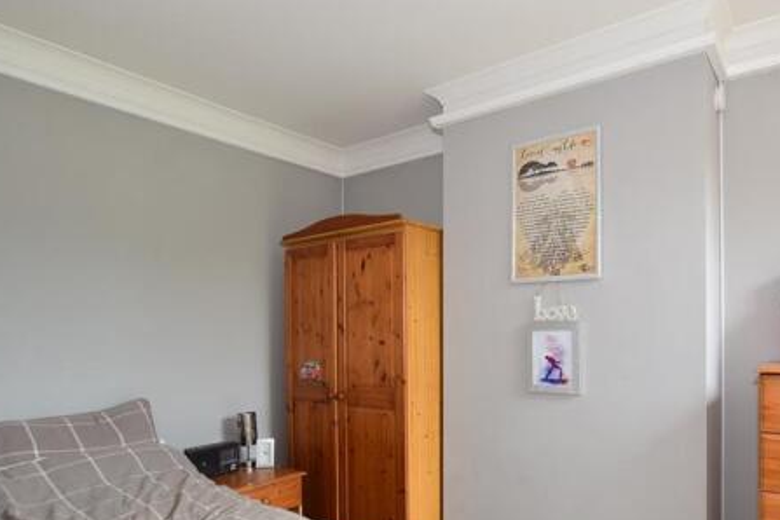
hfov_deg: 77.0
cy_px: 336
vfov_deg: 56.3
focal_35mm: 22
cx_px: 492
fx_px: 477
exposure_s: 1/20
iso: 400
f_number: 5.6
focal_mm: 10
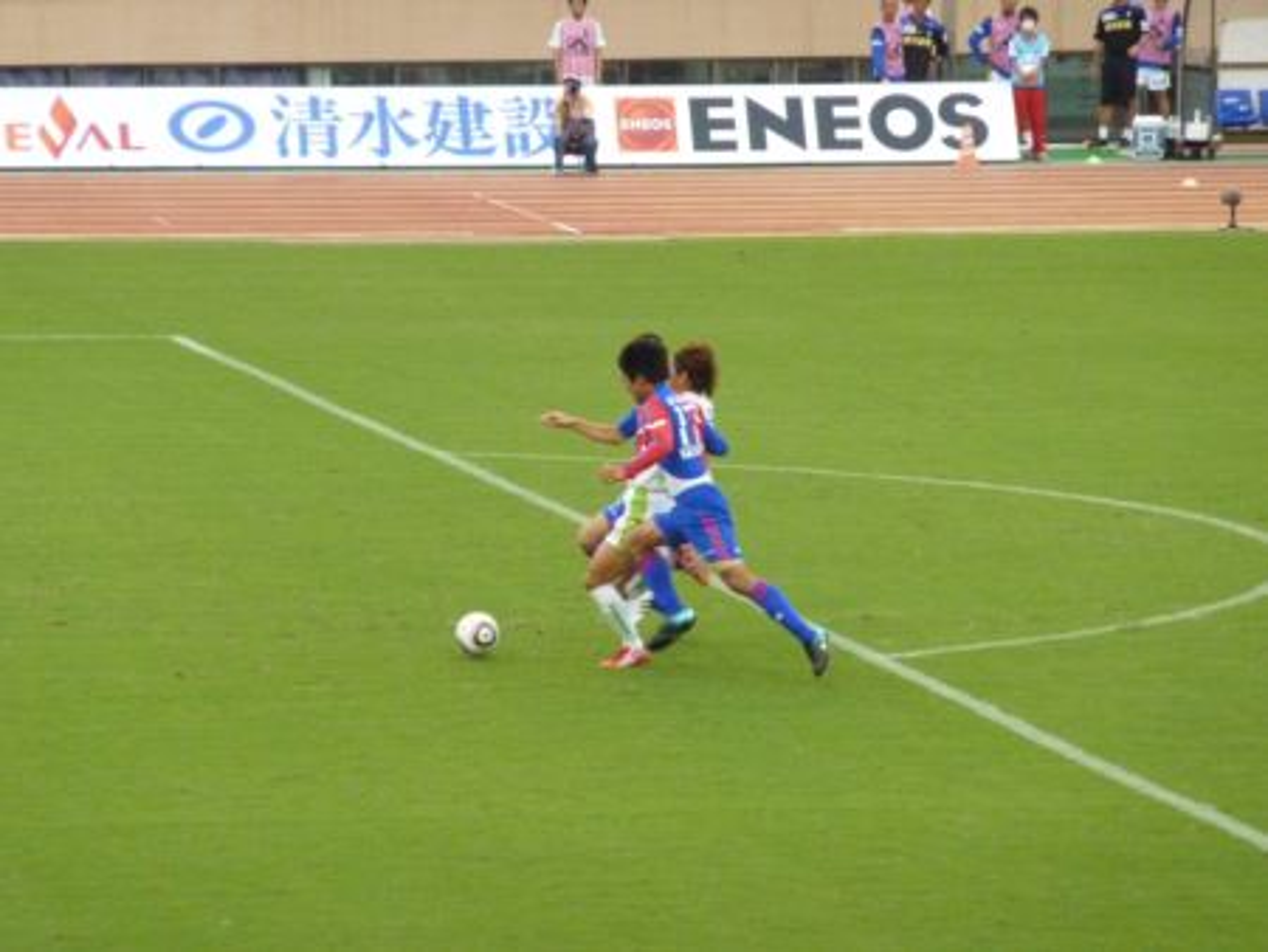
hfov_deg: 6.6
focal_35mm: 300
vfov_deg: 5.0
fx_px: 10995
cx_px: 634
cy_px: 476
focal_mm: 49.2
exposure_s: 1/500
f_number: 4.9
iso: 640
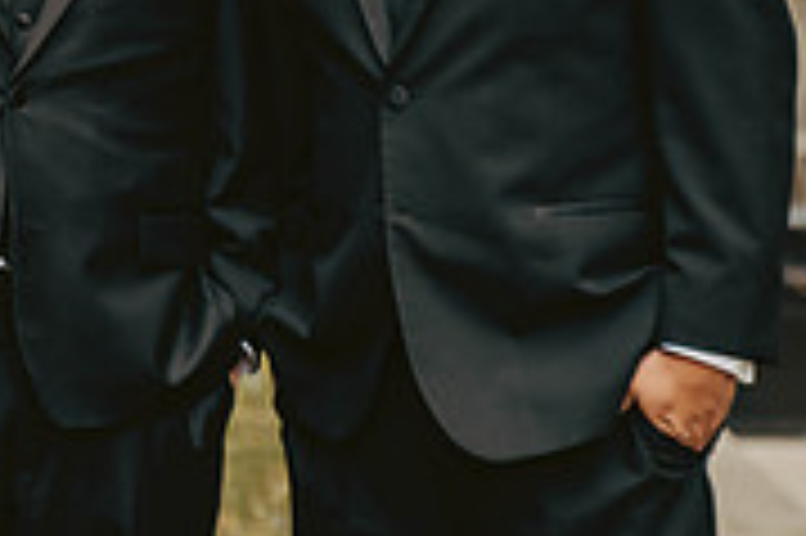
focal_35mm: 260
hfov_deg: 7.9
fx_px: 5816
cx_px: -22
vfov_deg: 5.2
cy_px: -147
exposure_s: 1/640
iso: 1250
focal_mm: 75
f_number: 3.2
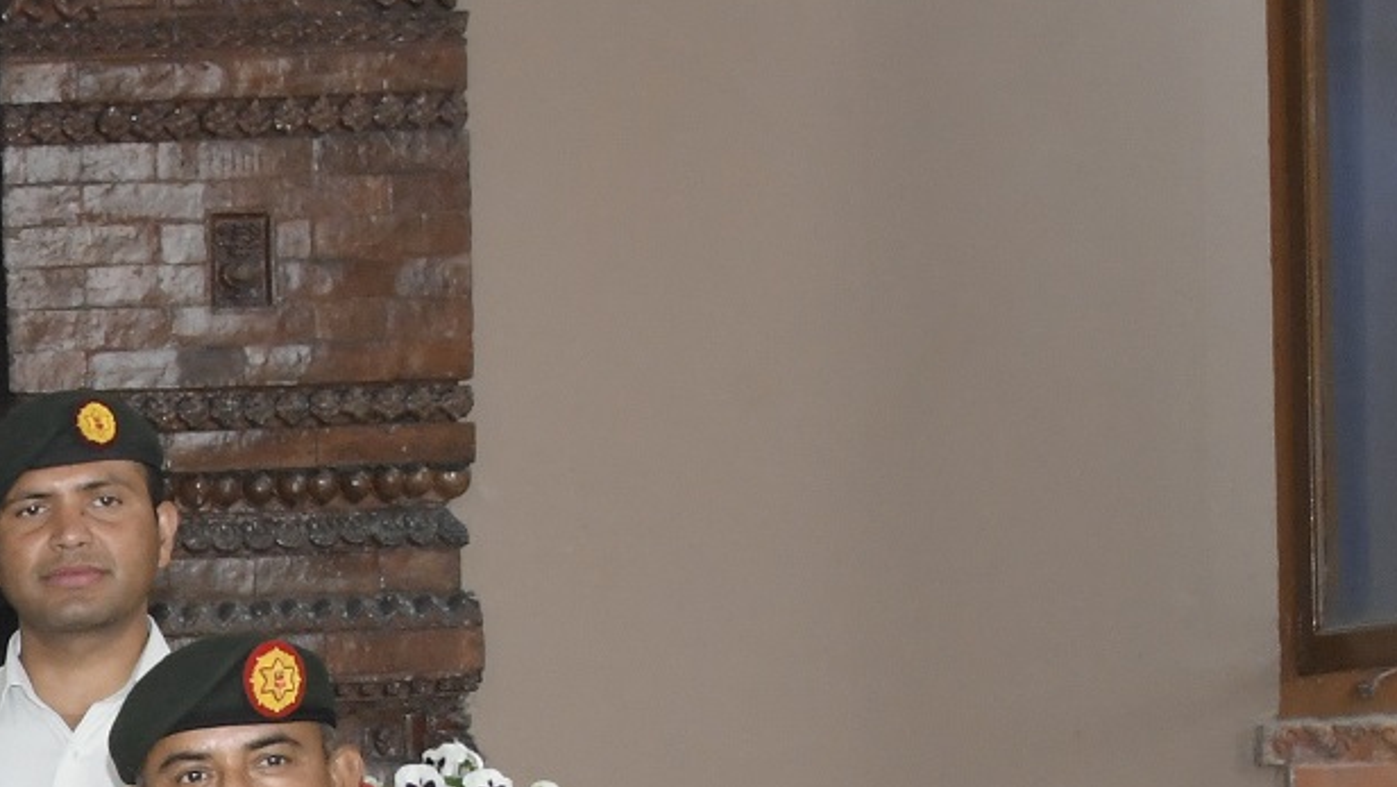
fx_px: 5670
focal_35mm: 153
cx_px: -1719
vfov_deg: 7.8
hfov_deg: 11.9
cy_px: 1075
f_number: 11
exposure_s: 1/100
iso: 1600
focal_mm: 30
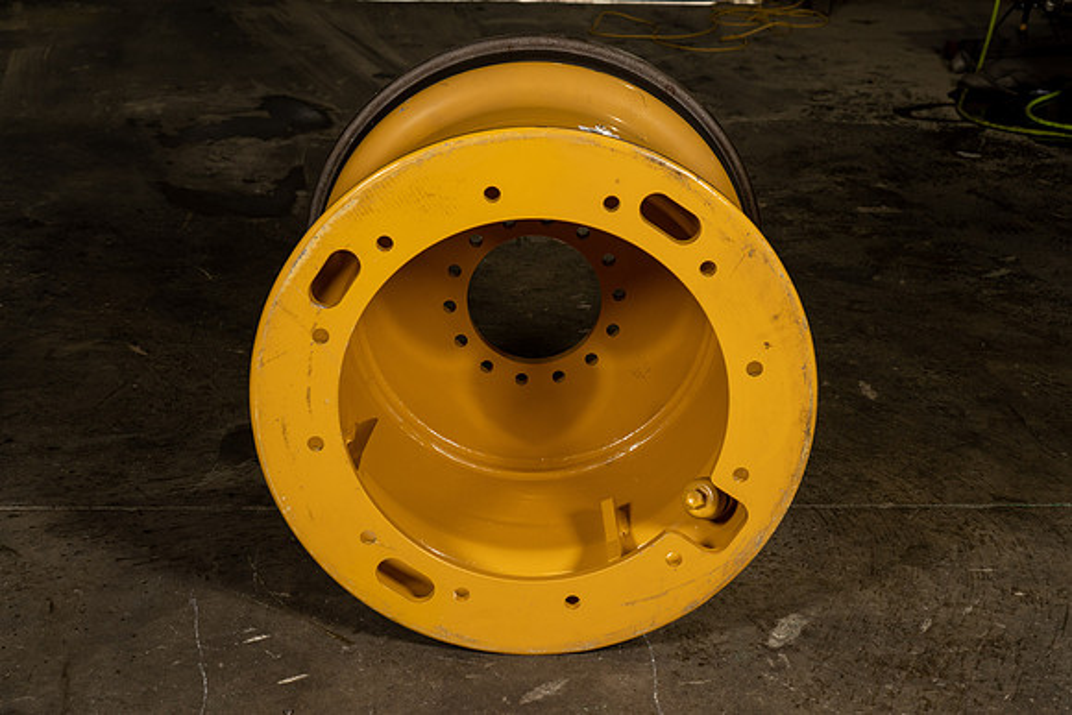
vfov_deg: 22.3
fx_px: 1817
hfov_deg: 32.9
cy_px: 358
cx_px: 536
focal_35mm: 61
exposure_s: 1/100
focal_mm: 61
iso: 800
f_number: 5.6
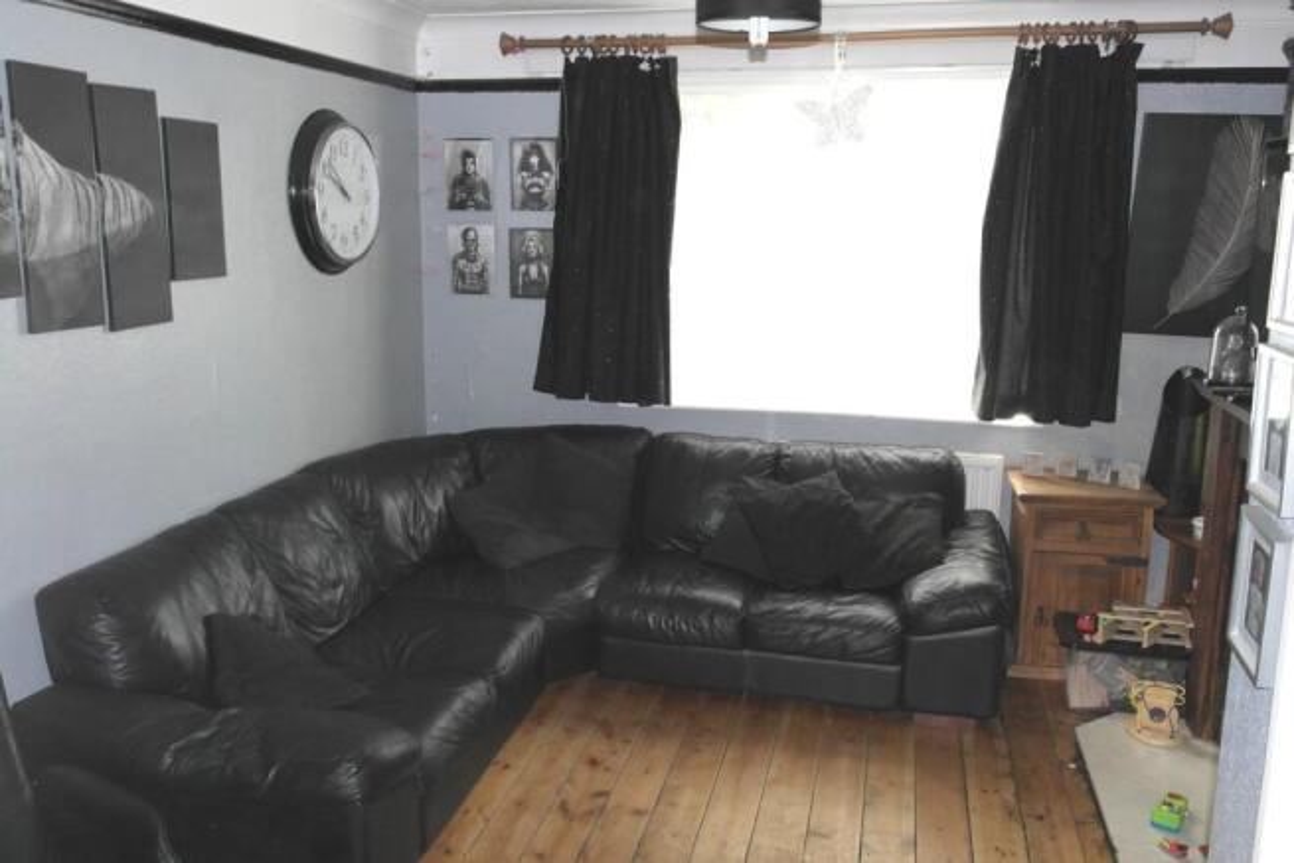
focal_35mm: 30
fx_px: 1079
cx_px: 647
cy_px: 432
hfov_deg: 61.9
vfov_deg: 43.6
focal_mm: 20
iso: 800
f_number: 10
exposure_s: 1/40
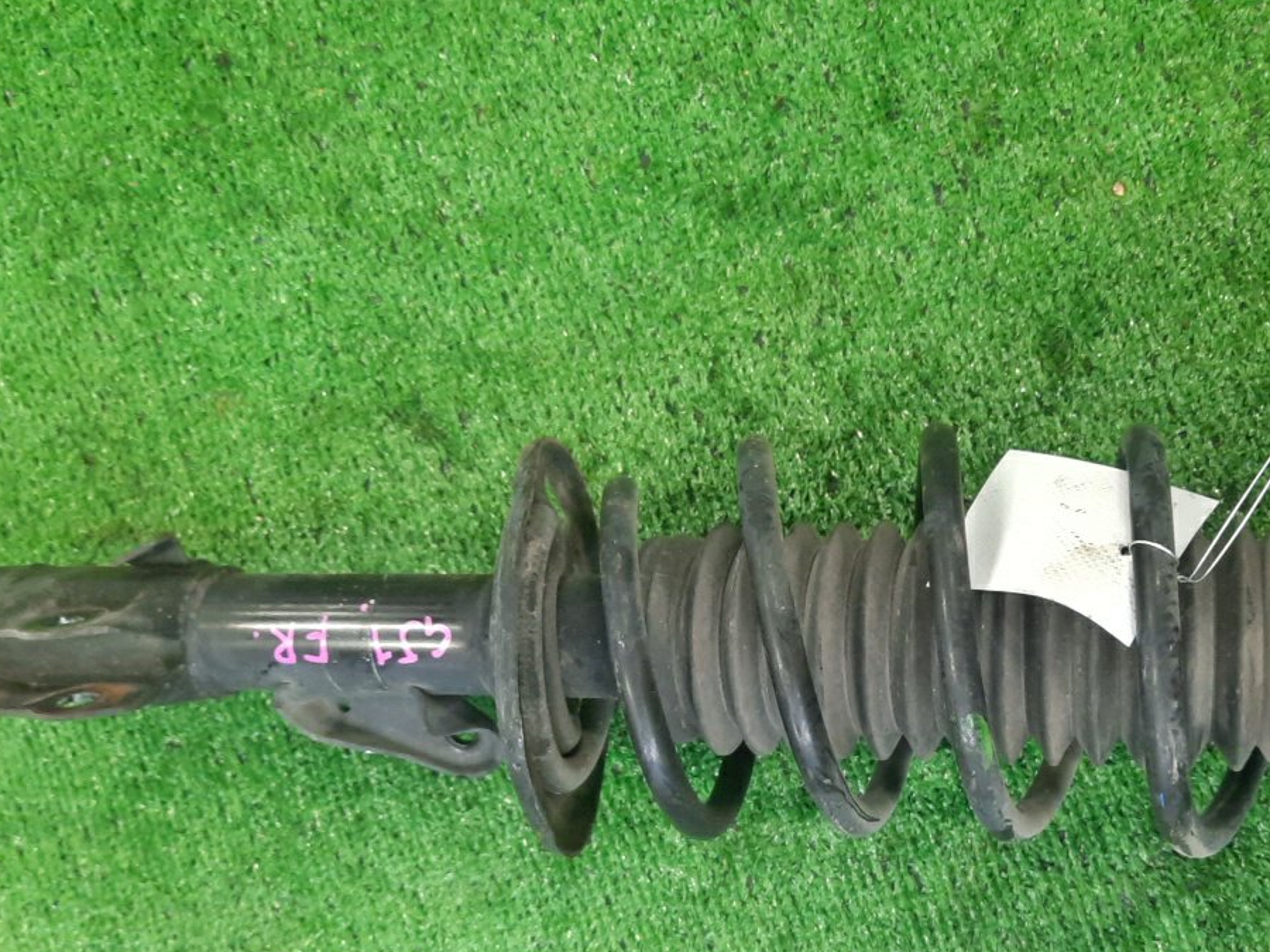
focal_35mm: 40
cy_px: 623
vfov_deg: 35.7
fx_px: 1468
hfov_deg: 46.5
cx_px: 772
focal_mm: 4.6
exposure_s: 1/33
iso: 307
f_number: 2
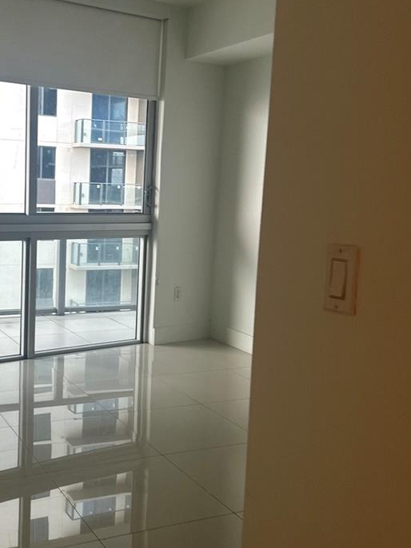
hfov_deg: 33.6
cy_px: 270
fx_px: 665
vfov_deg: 44.8
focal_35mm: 42
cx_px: 98
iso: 125
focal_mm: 6.86
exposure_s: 1/60
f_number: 1.78
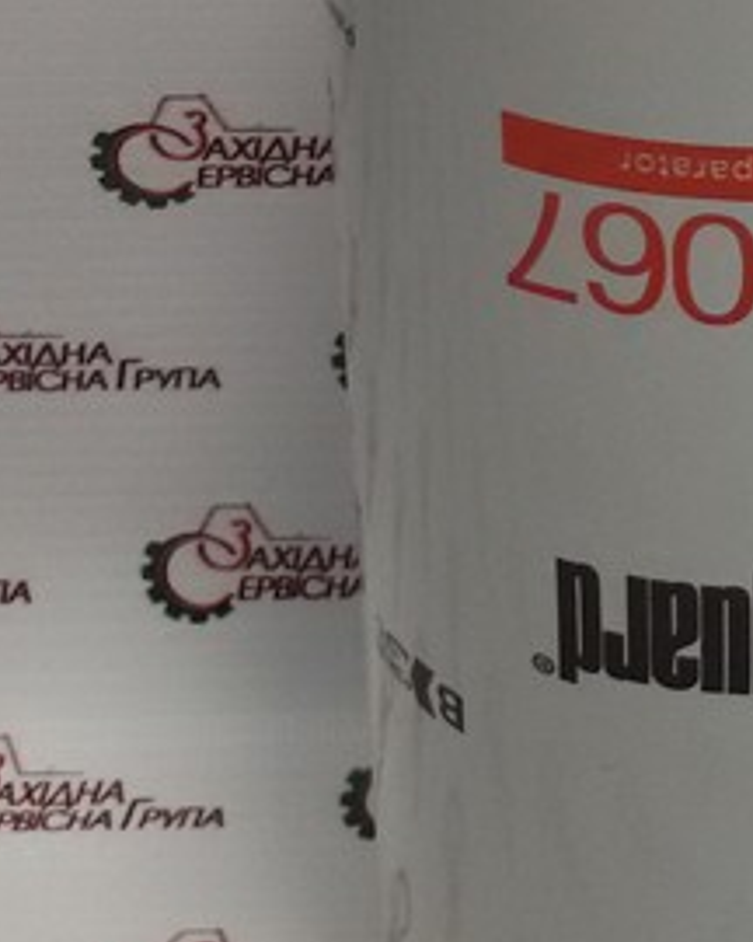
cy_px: 129
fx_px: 3120
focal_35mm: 112
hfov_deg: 13.5
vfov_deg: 17.0
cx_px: 823
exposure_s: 1/100
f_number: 2.4
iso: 80
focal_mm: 2.93
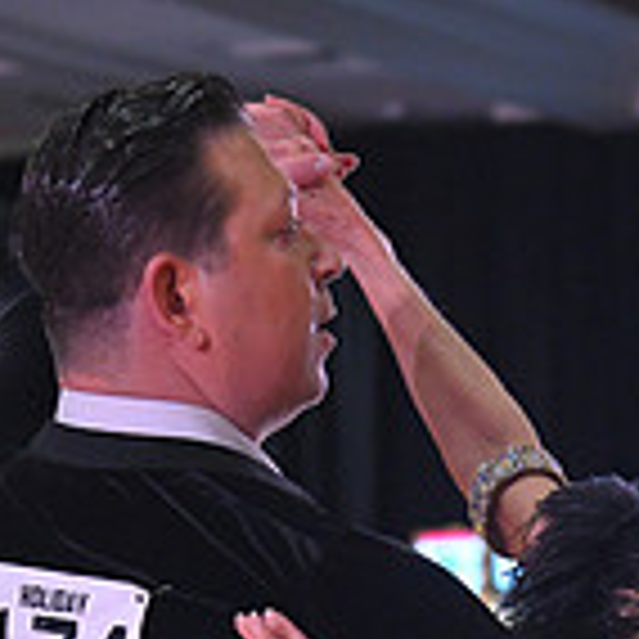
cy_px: 1233
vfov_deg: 5.2
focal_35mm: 330
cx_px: 461
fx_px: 6892
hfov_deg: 5.3
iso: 2500
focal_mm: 95
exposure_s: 1/400
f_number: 5
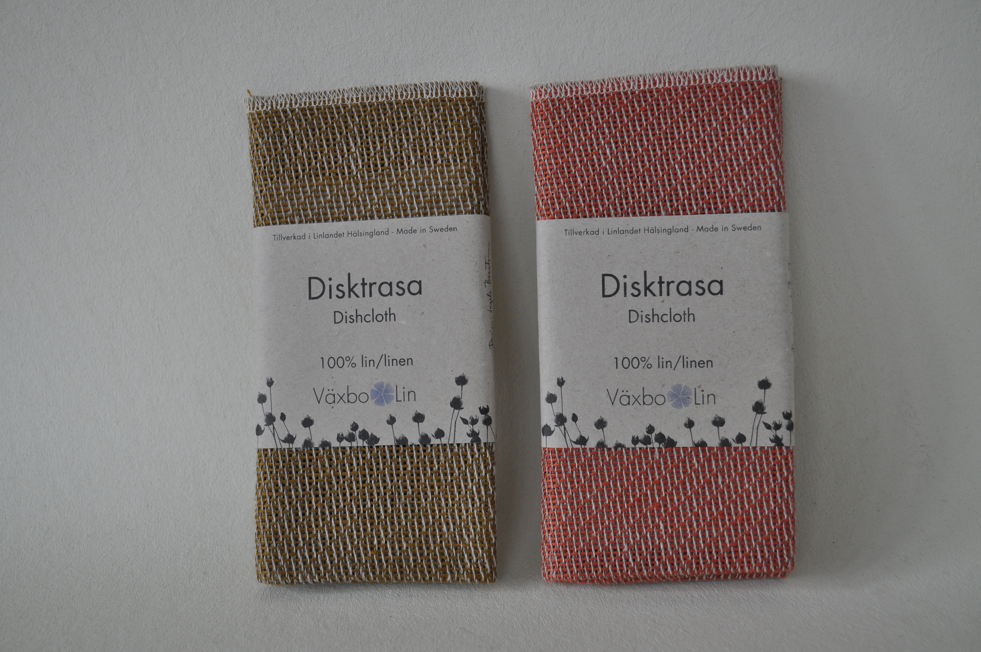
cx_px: 490
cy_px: 326
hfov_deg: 41.2
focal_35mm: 48
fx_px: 1306
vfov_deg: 28.0
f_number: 5.6
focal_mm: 32
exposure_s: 1/125
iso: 250
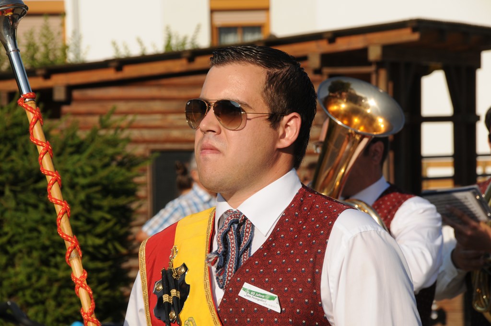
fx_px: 2963
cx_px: 246
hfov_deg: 9.5
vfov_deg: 6.3
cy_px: 163
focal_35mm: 218
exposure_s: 1/320
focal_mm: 145
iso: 200
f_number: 11
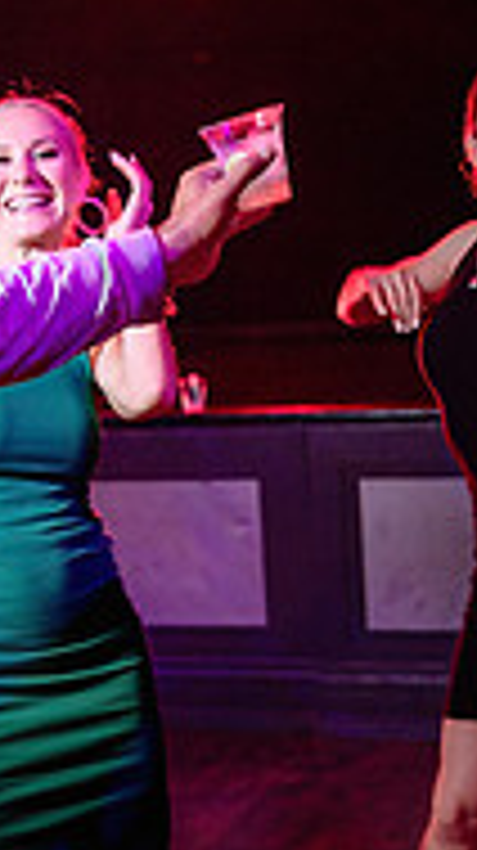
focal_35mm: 91
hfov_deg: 13.3
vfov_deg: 23.4
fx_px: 2051
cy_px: 353
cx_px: 195
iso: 1000
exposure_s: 1/80
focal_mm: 26
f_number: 3.2
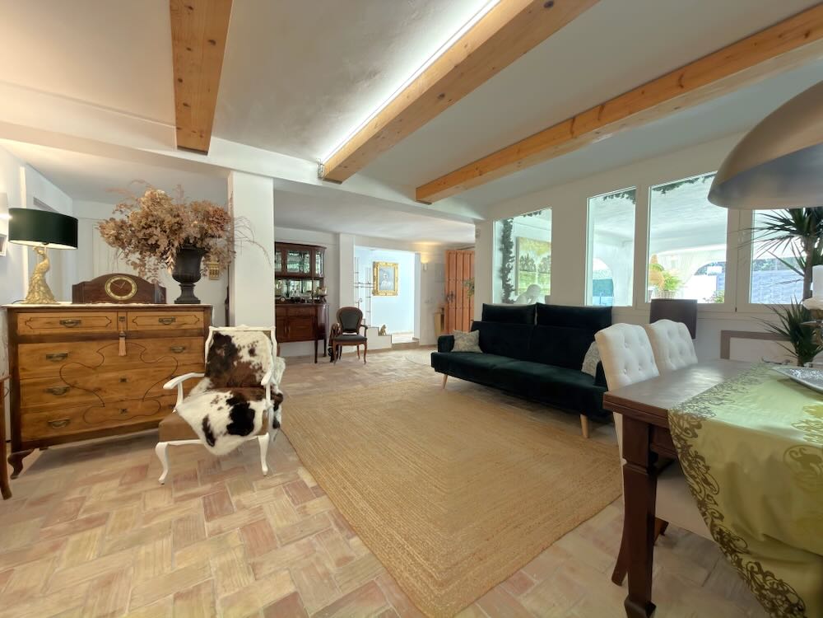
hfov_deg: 102.1
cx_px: 412
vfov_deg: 85.7
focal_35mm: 14
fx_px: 333
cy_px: 309
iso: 80
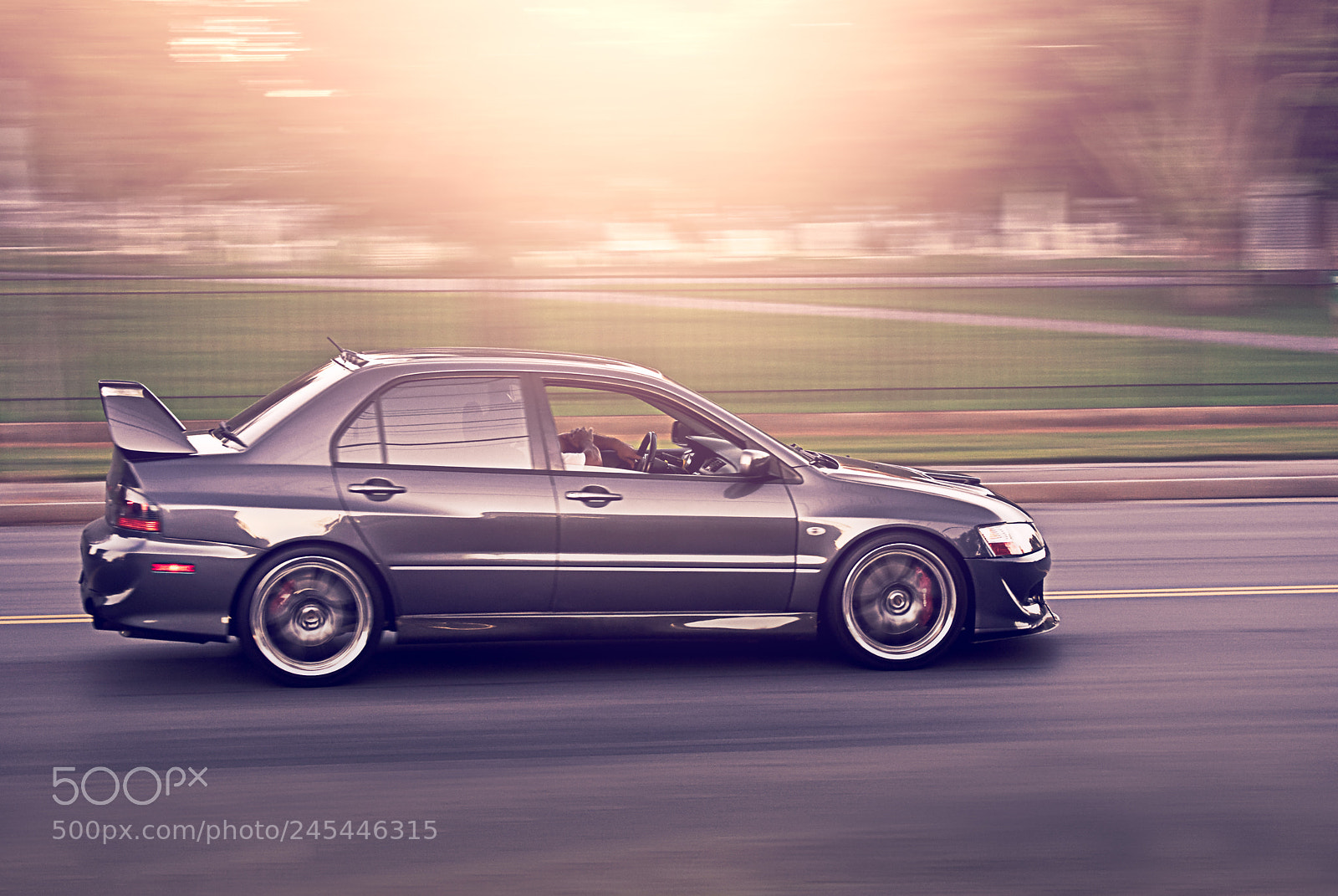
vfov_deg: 14.7
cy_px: 448
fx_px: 3461
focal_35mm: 93
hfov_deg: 21.9
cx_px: 669
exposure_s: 1/50
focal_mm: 62
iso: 800
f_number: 6.3
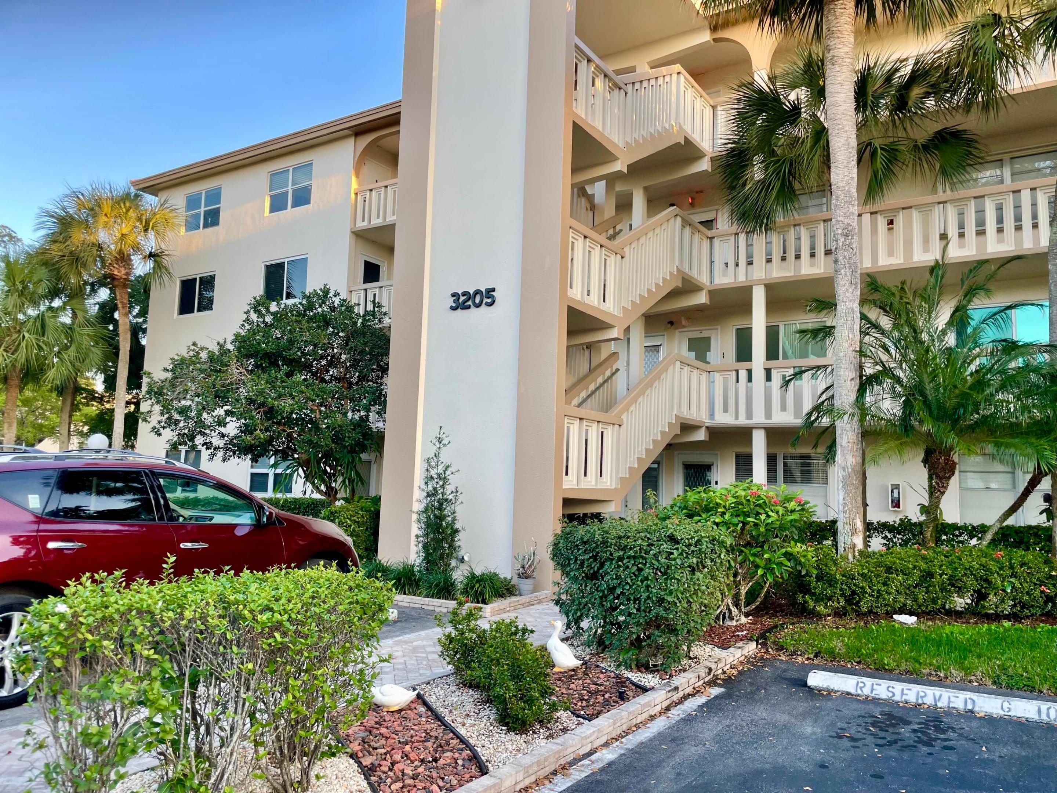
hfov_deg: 67.3
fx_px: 794
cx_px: 528
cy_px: 396
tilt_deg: +6.9
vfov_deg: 53.1
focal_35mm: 26
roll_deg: -1.5
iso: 32
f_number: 1.6
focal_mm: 4.2
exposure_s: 1/159
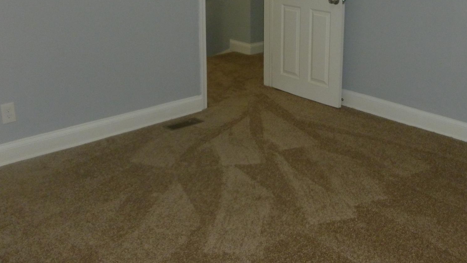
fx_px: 520
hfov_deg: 48.1
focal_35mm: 42
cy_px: 52
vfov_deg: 27.8
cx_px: 275
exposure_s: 1/60
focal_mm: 5
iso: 200
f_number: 3.3
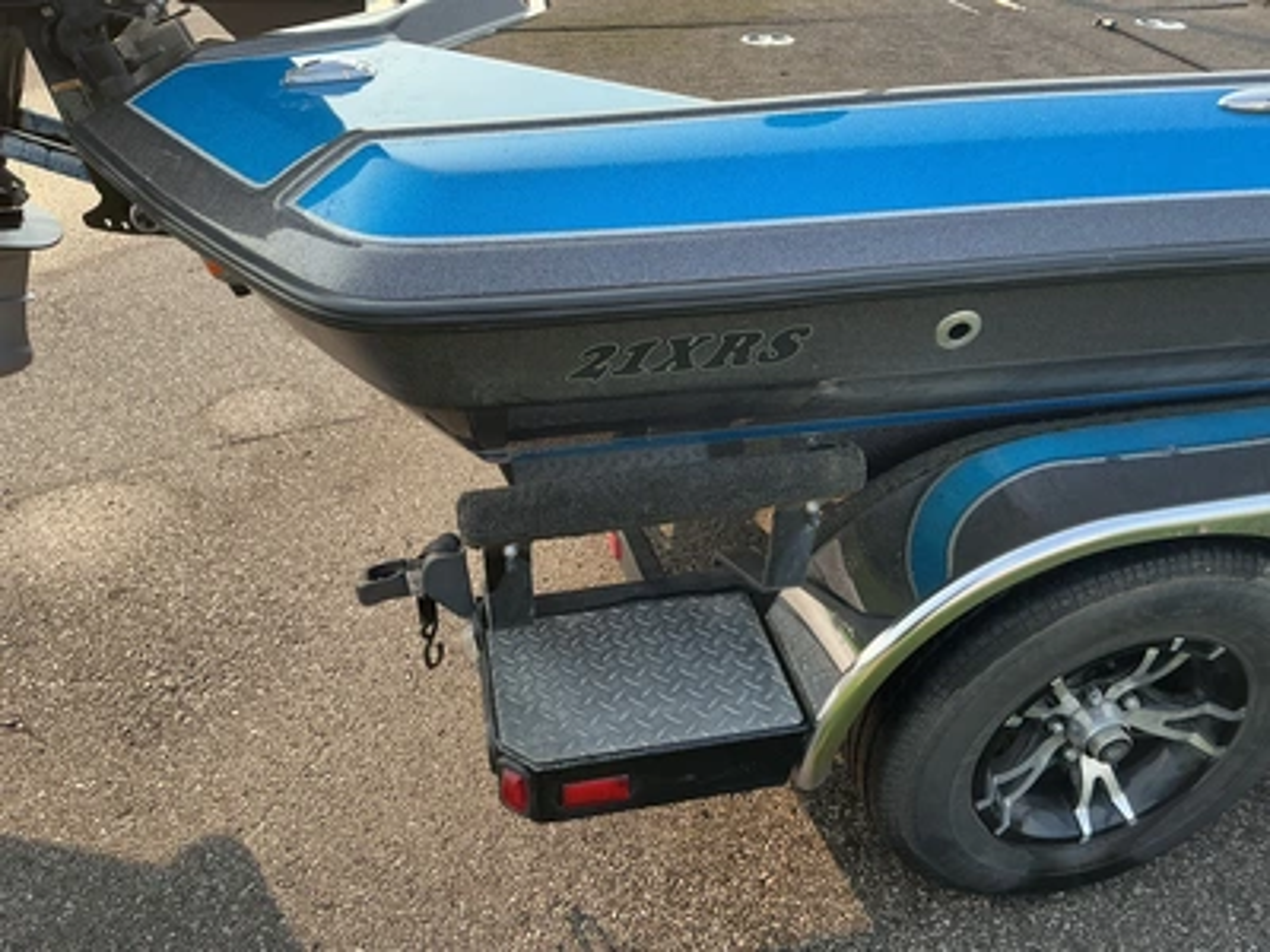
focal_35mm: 28
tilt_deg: -34.5
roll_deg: -0.5
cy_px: 476
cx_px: 635
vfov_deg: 49.7
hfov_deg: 63.4
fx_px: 1027
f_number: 1.8
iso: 25
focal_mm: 3
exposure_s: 1/314
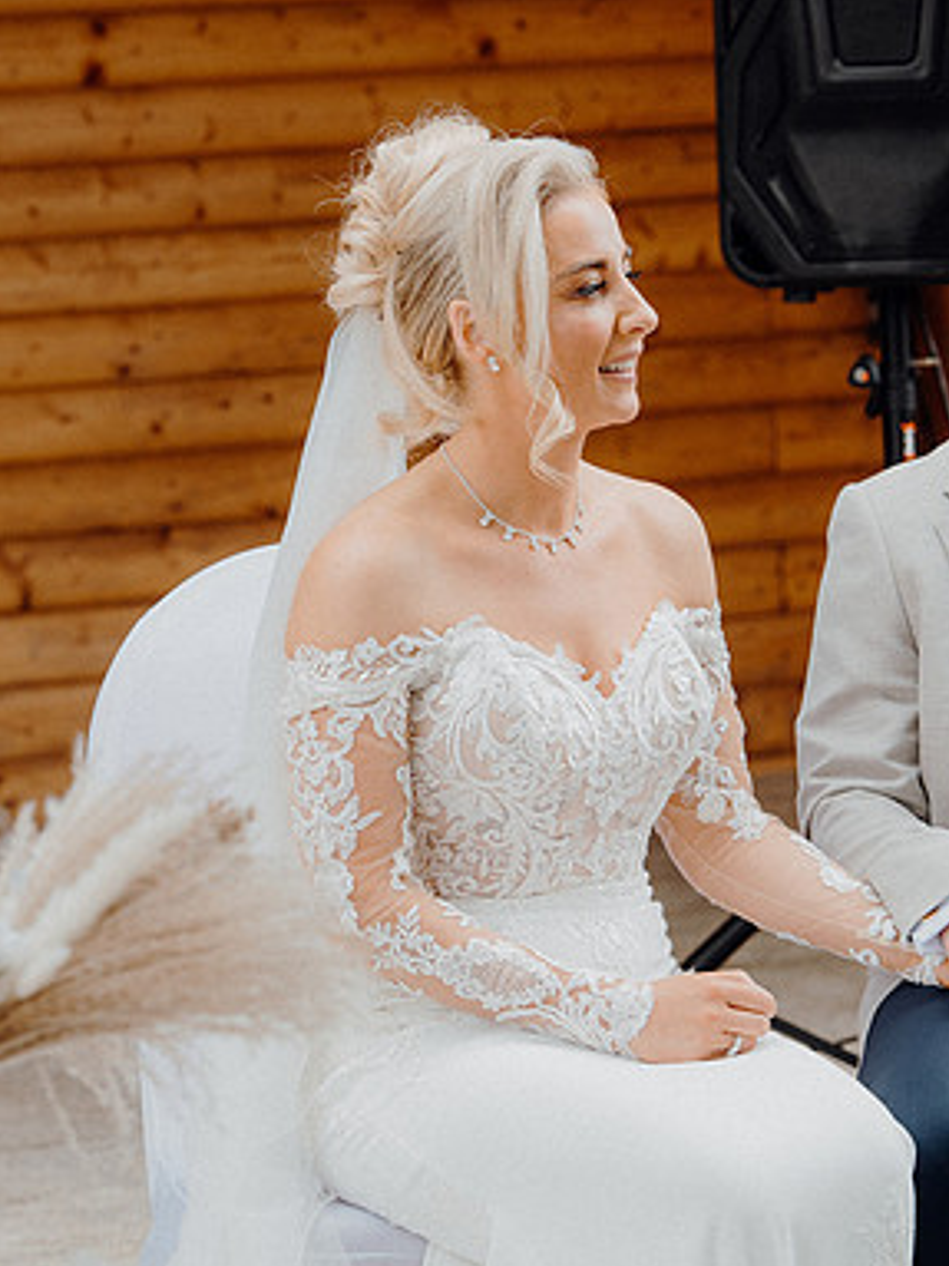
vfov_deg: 12.9
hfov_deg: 9.7
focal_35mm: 153
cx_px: 770
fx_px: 5596
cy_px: 636
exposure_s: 1/250
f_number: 3.5
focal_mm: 70
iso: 125
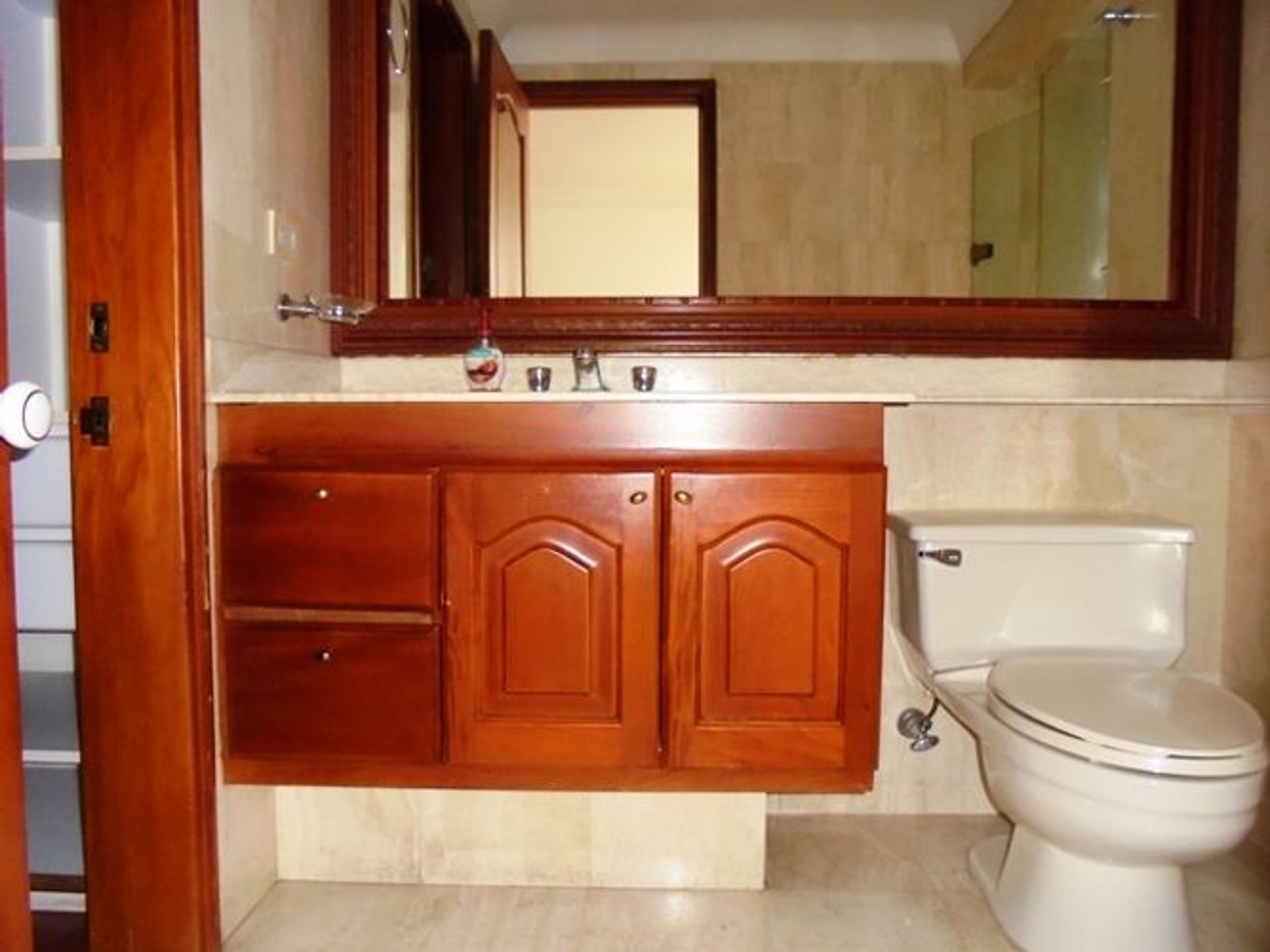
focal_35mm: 26
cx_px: 635
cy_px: 476
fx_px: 954
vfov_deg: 53.0
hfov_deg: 67.3
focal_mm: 4.6
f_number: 3.5
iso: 400
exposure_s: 1/30
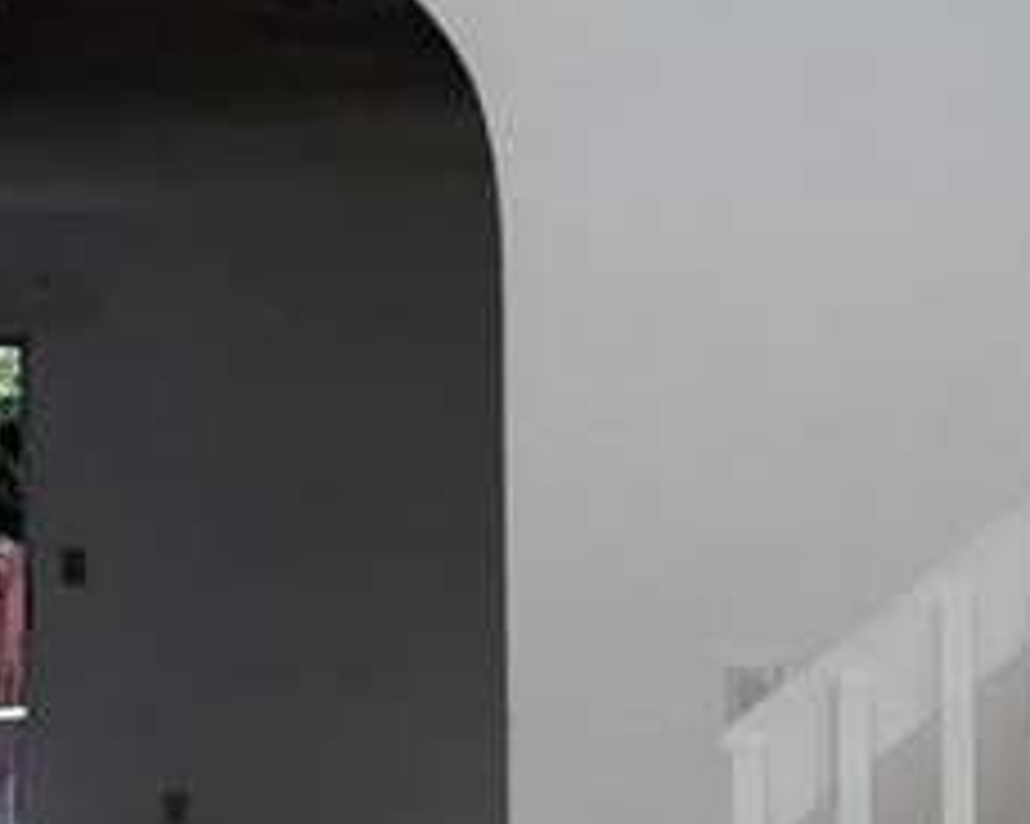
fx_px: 3321
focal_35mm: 109
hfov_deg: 17.3
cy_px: 509
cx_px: 985
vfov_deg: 14.1
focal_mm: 6.76
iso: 100
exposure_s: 1/182
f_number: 1.78
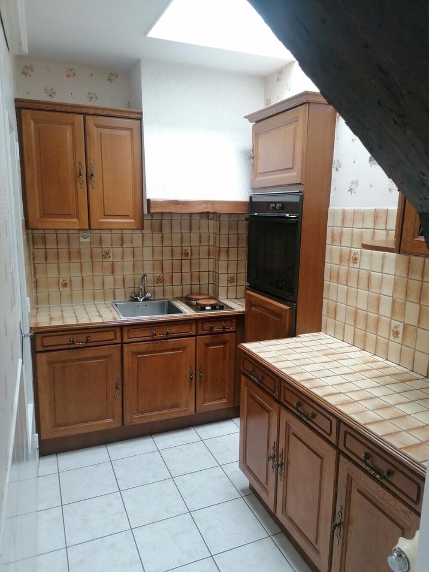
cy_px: 286
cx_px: 214
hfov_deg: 51.4
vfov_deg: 65.3
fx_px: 446
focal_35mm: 27
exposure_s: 1/33.3
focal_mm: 4.75
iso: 160
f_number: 1.8
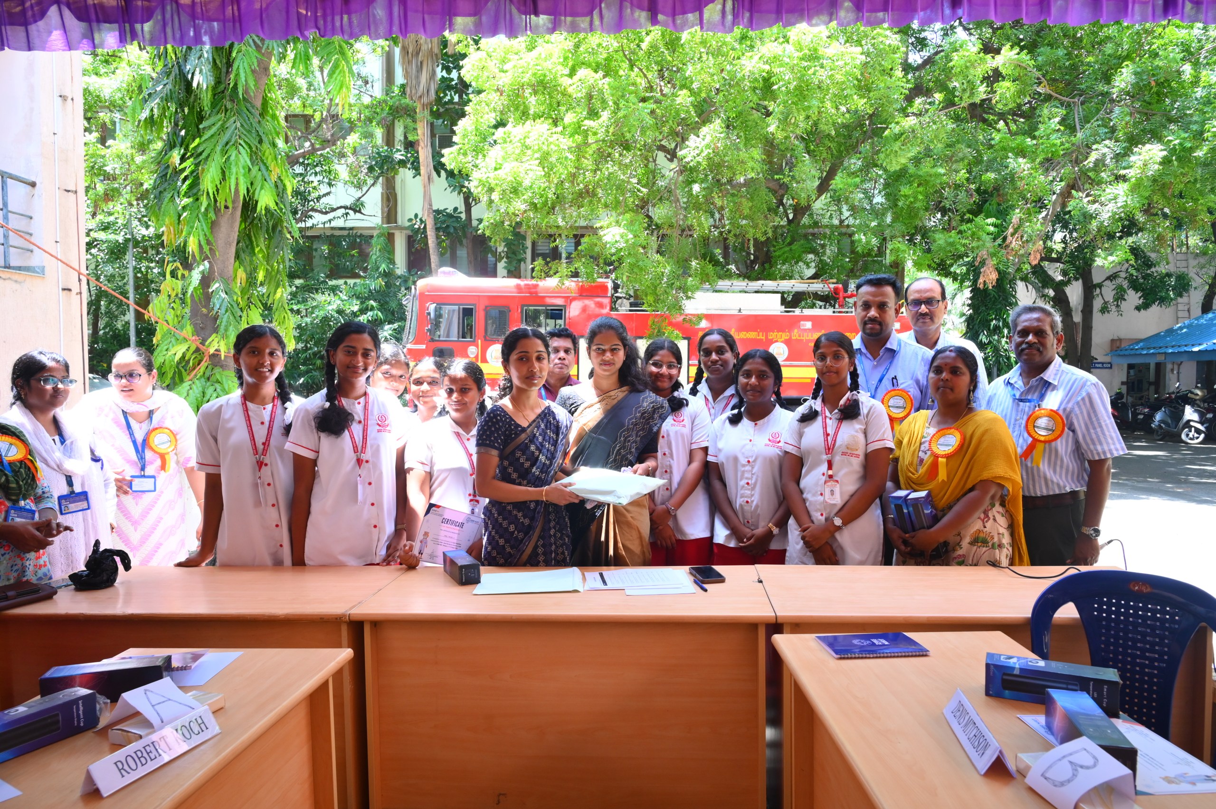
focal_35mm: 24
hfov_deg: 73.8
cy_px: 404
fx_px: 810
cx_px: 608
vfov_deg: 53.1
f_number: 8
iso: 1250
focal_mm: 24
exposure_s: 1/160
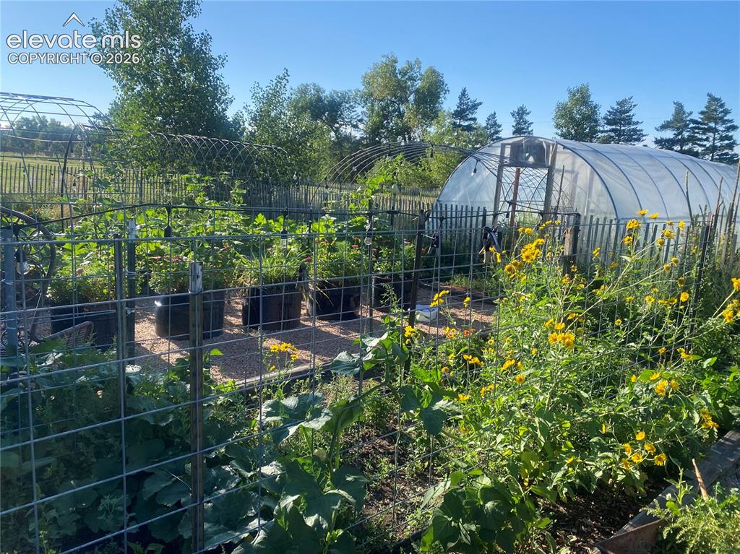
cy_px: 277
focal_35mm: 26
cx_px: 370
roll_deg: -0.3
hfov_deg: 67.3
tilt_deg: -10.6
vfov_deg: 53.0
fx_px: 556
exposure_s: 1/1447
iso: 32
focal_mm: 4.25
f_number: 1.8
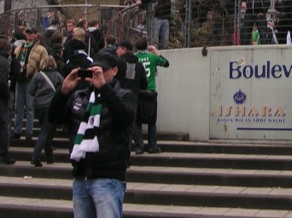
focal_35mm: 89
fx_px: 750
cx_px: 205
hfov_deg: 21.9
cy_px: 7
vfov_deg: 16.3
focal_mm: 5.8
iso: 50
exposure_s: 1/100
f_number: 5.6
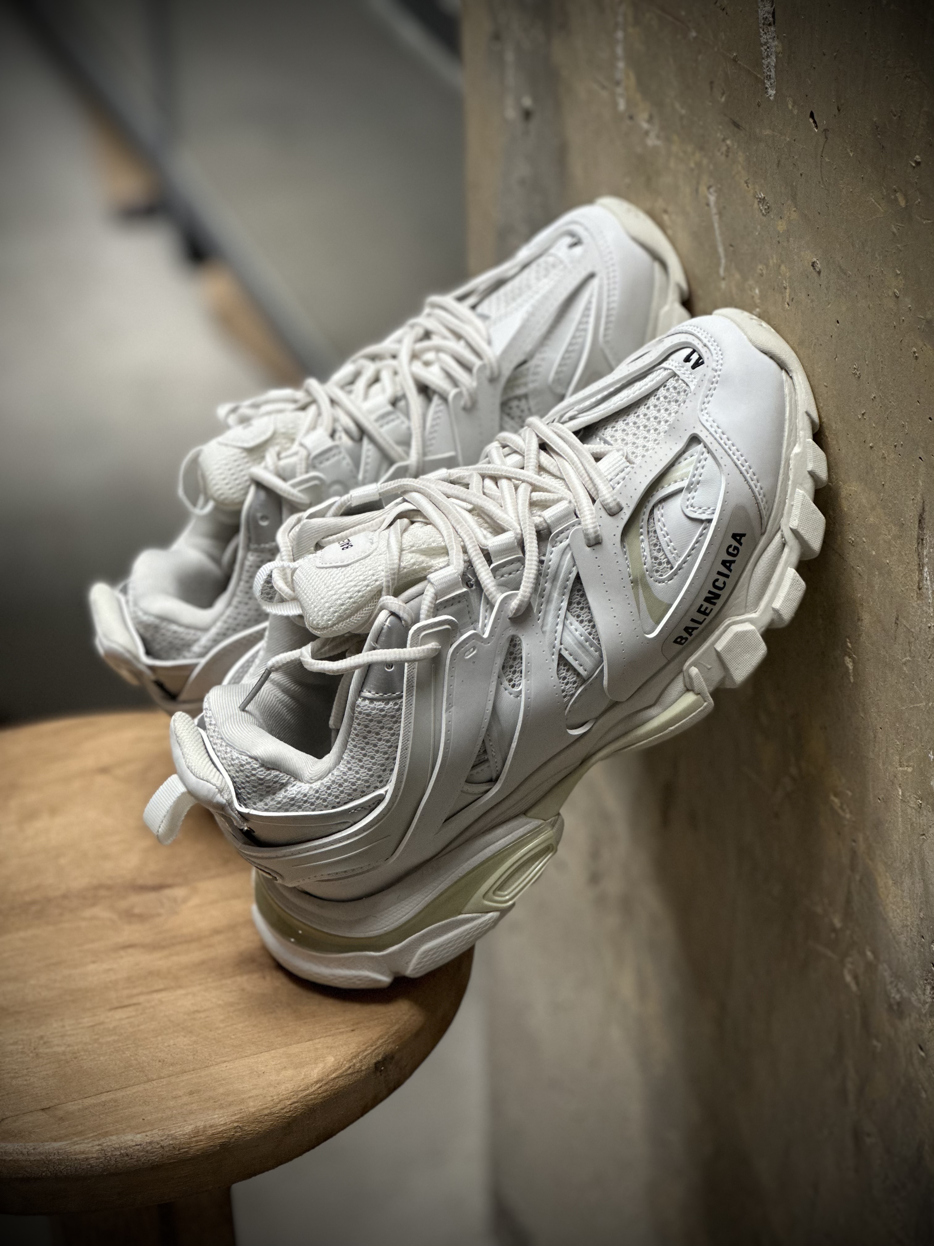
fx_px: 2770
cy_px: 623
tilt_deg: -30.1
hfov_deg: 19.1
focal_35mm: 77
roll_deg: +1.8
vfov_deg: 25.3
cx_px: 467
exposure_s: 1/78
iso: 250
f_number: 2.8
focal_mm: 9
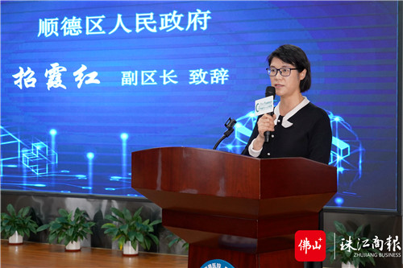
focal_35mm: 69
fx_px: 772
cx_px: 202
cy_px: 134
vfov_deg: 19.7
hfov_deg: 29.3
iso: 3200
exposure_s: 1/160
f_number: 6.3
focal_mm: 69
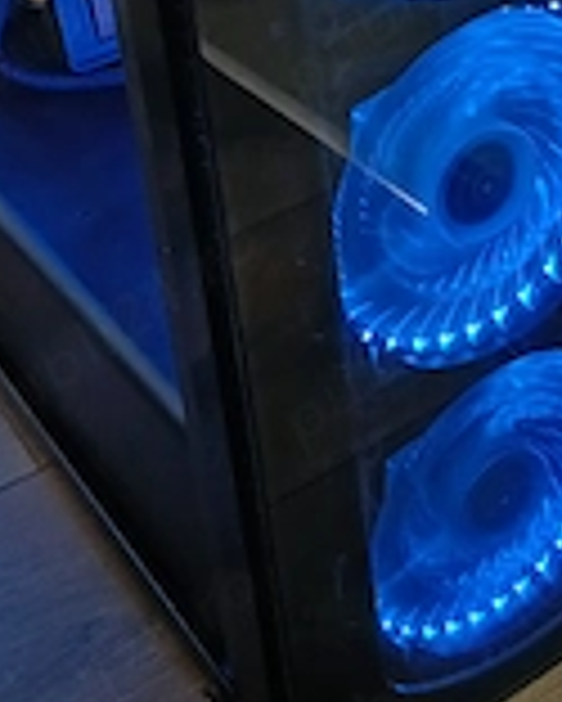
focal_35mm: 65
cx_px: 270
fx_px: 1350
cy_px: 63
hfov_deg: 23.5
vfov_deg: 28.0
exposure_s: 1/14.3
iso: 3433
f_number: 1.8
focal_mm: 4.81
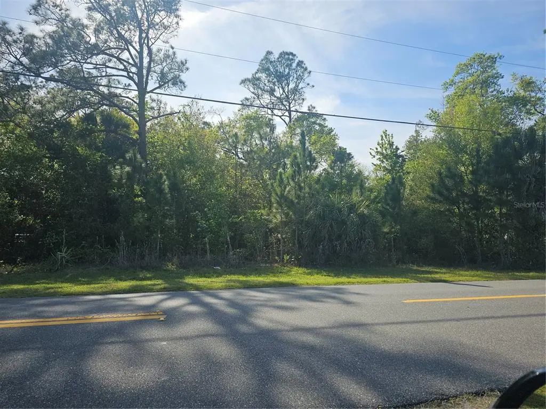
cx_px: 273
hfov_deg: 73.9
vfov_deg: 58.9
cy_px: 204
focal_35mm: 23
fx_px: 363
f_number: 1.7
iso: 10
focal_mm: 6.3
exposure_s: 1/807
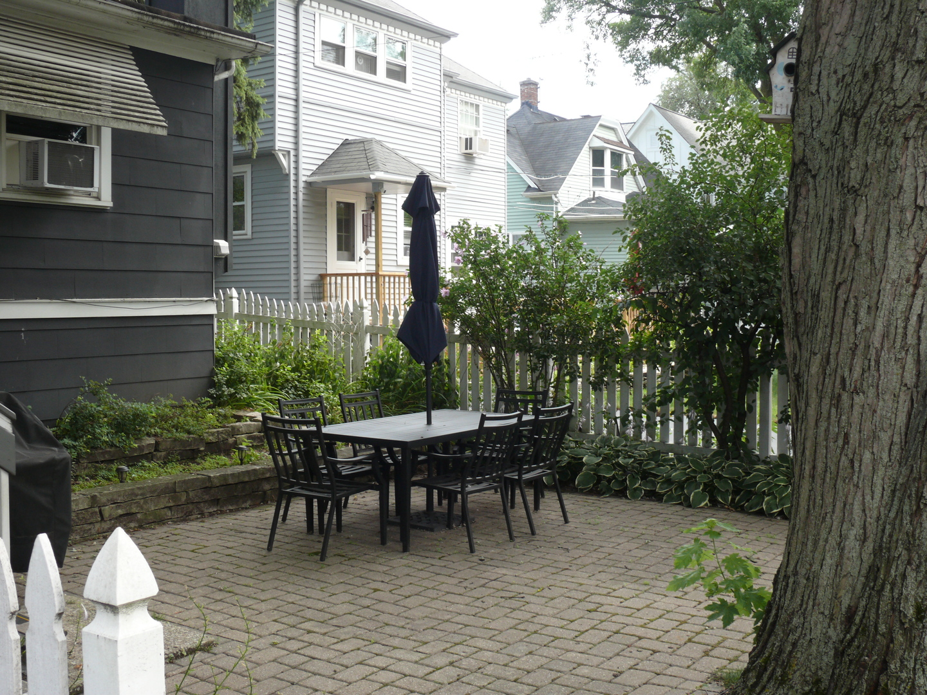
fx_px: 1018
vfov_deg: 37.7
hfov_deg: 49.0
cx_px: 464
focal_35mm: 38
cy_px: 348
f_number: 4
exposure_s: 1/100
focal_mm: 8.1
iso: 100
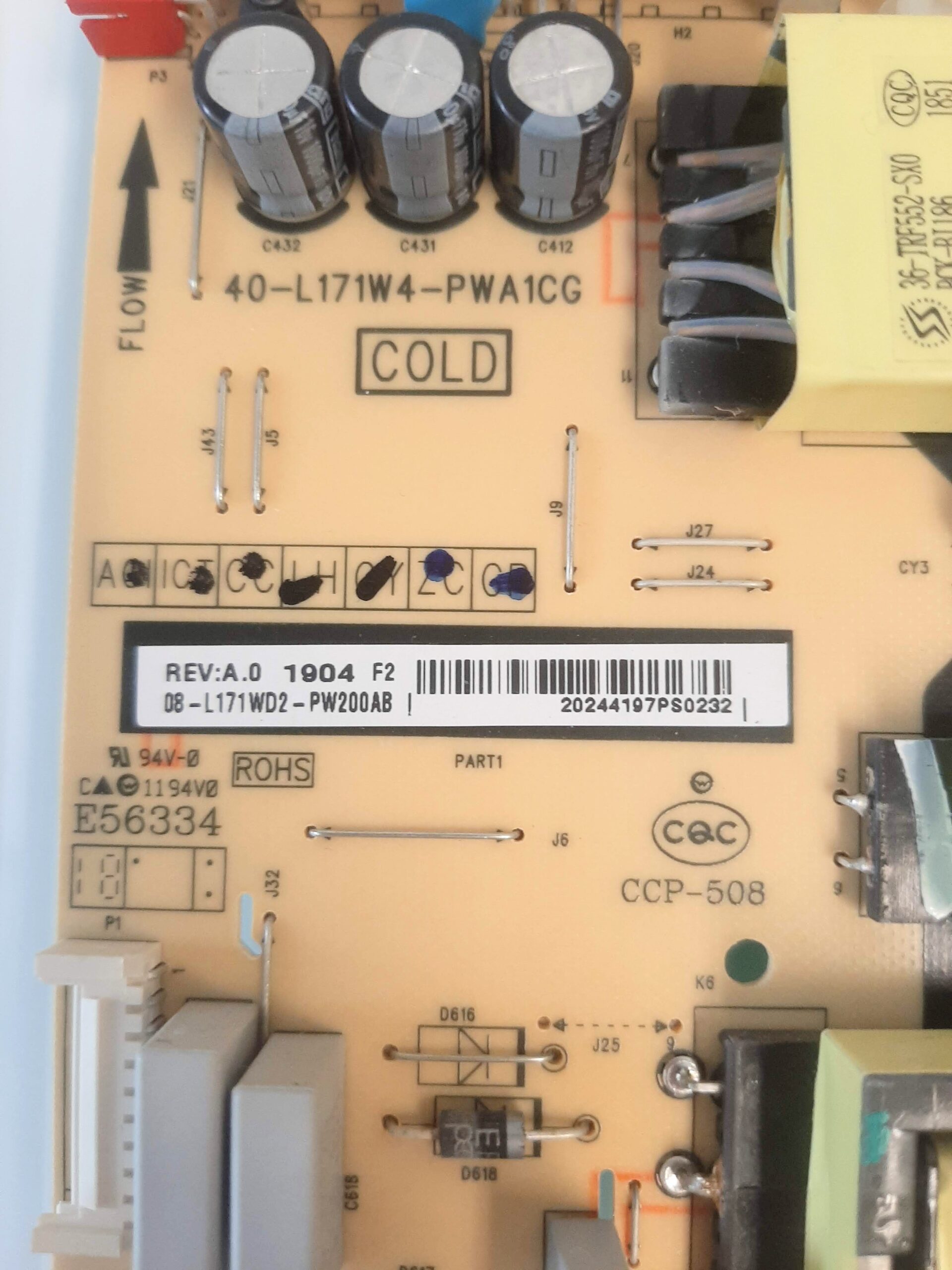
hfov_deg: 53.1
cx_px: 476
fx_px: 953
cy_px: 635
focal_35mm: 26
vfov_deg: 67.3
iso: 100
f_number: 1.7
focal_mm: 3.93
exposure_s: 1/60
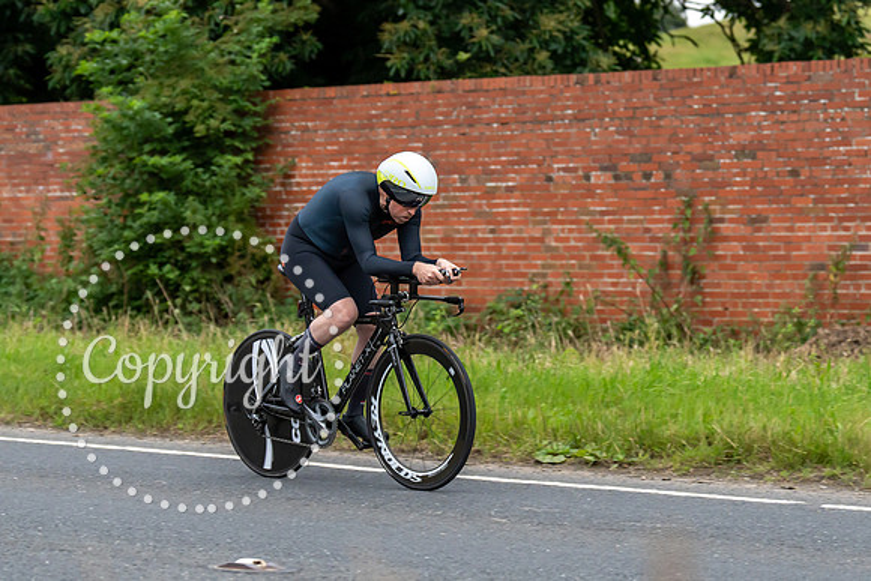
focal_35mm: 123
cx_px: 335
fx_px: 2978
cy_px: 215
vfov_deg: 11.1
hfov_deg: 16.6
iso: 1000
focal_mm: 79
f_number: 3.2
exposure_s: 1/800
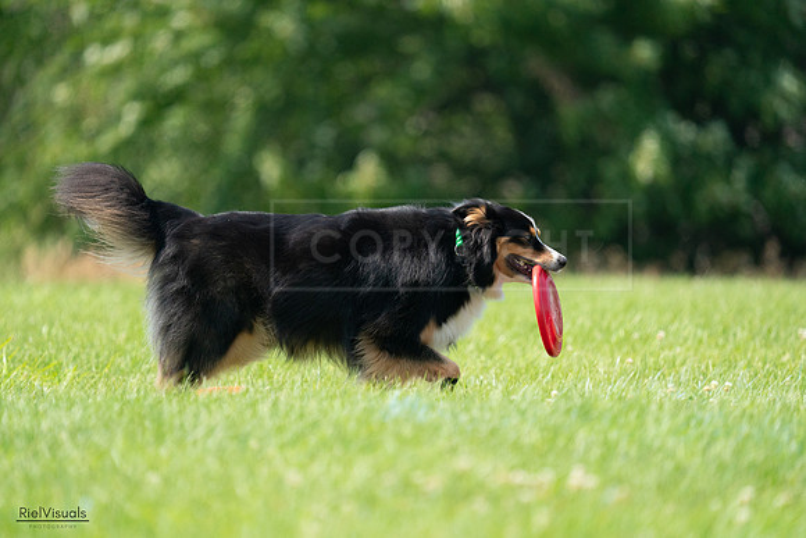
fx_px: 11734
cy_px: 269
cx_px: 403
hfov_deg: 3.9
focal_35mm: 524
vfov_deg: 2.6
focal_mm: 524
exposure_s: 1/4000
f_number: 6.3
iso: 2000
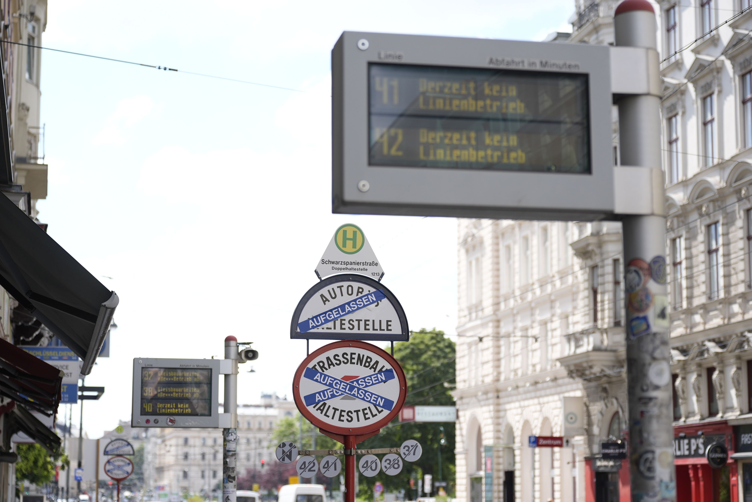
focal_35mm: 71
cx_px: 376
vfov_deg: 19.2
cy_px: 251
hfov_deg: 28.5
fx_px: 1483
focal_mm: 71
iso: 250
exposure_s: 1/2000
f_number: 2.8
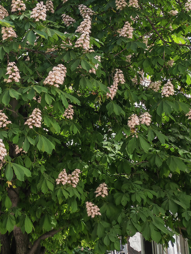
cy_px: 37
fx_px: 625
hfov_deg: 17.2
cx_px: 39
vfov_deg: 22.6
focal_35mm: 85
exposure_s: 1/400
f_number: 1.9
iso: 50
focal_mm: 6.12
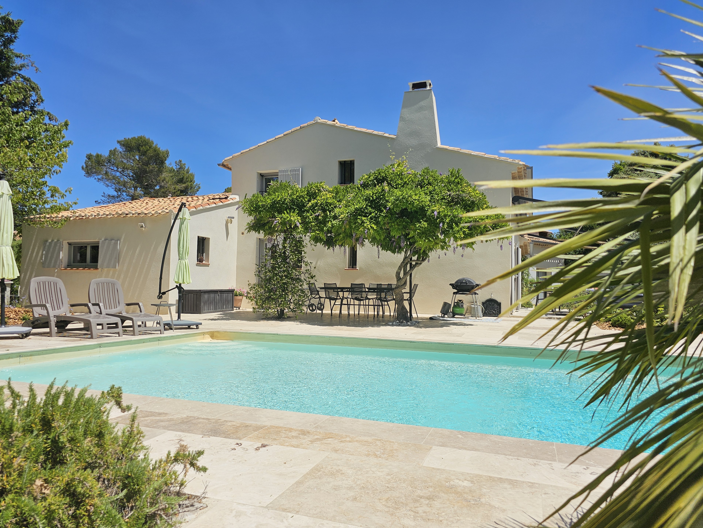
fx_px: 487
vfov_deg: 56.8
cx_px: 345
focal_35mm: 24
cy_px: 272
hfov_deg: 71.6
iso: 10
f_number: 1.7
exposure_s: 1/1641
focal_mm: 6.3
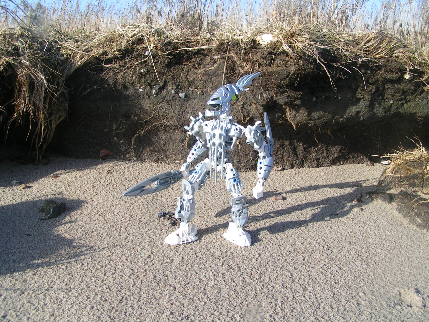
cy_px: 161
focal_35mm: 38
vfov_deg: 37.7
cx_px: 214
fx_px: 471
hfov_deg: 49.0
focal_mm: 5.8
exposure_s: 1/200
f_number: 5.6
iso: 50
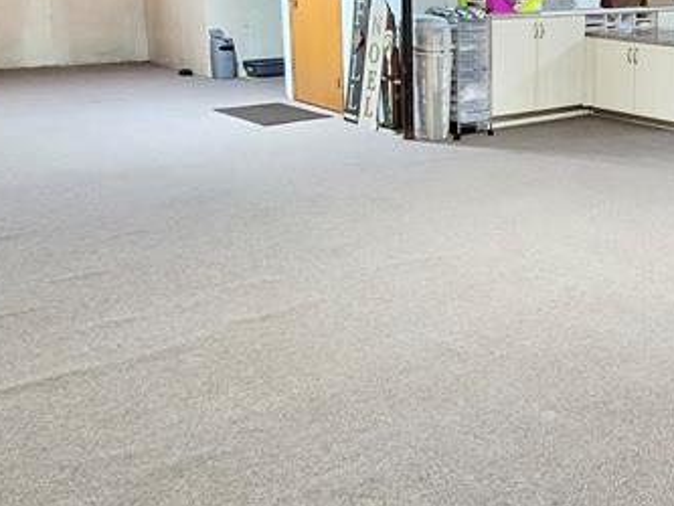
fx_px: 779
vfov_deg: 35.1
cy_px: 119
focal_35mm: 40
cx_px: 587
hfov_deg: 43.4
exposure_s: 1/60
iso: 640
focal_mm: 2.2
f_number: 2.2
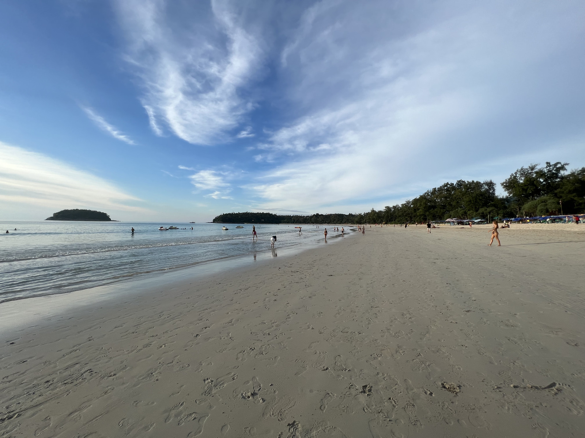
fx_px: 220
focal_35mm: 13
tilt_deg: +0.9
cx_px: 292
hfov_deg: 106.2
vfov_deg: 89.9
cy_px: 219
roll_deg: -1.0
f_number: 1.8
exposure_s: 1/1754
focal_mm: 1.57
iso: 32
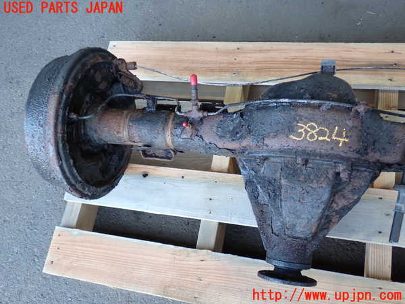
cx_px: 202
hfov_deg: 51.4
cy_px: 152
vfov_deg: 39.7
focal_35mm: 36
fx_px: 421
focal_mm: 6.37
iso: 200
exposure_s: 1/50
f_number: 2.5
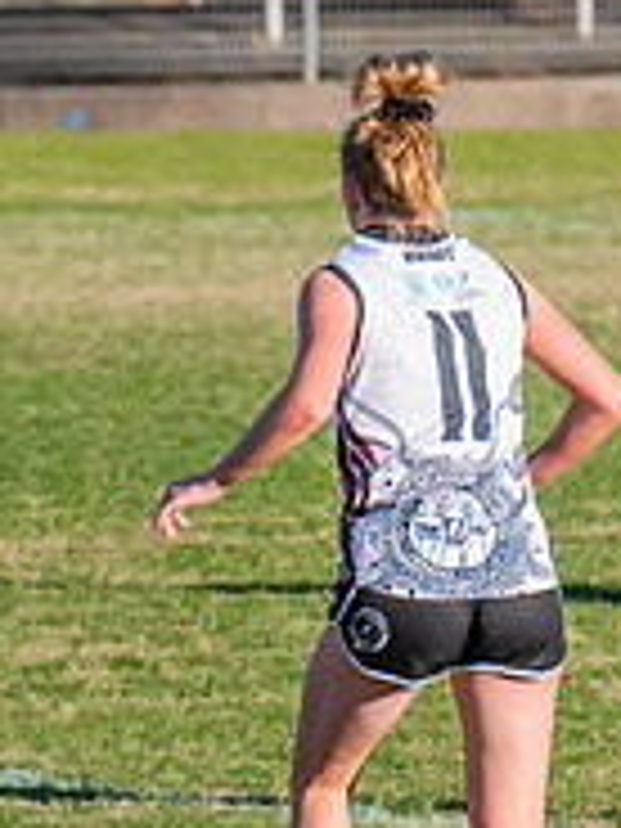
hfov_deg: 1.1
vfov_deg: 1.5
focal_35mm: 1364
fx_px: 32626
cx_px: -614
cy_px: 403
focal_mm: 310
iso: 800
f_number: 9
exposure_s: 1/1250
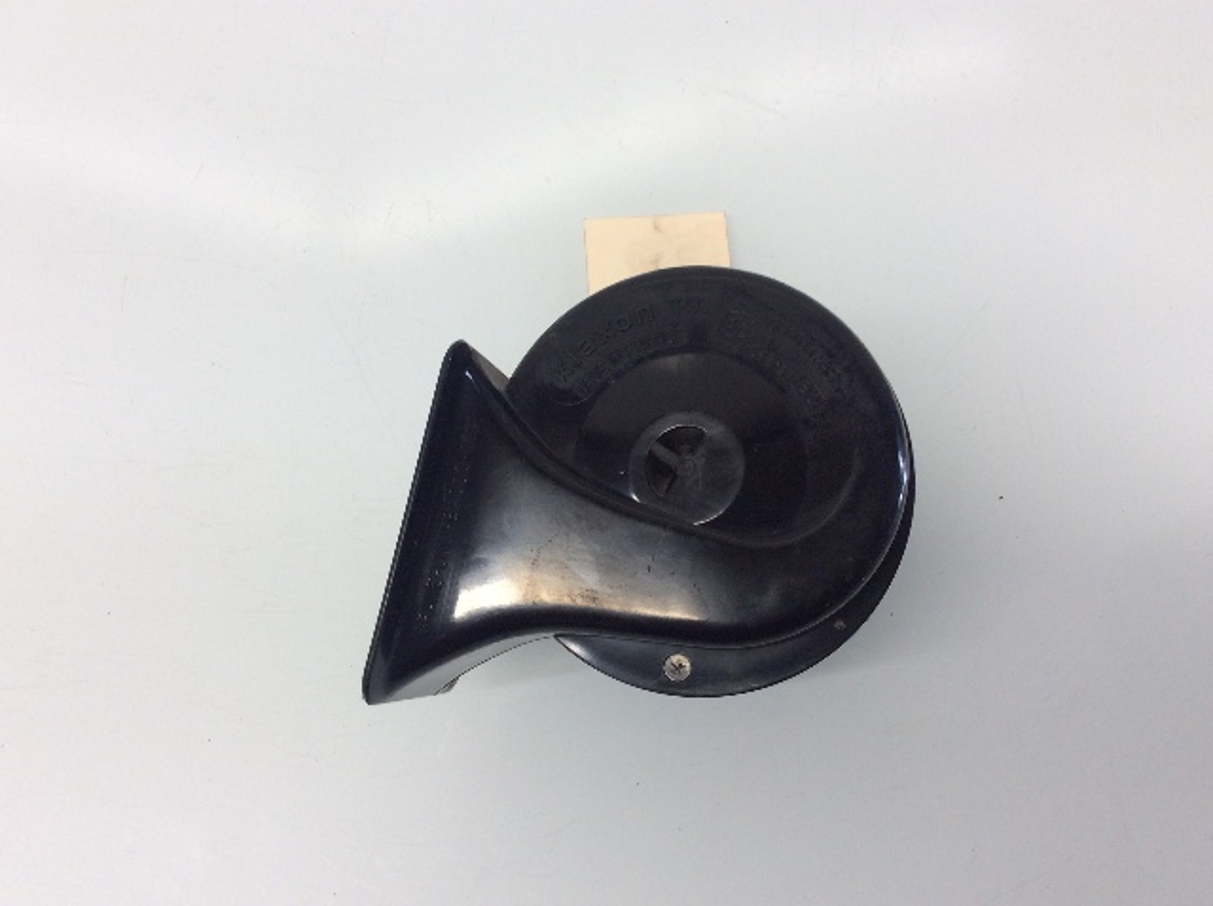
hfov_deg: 56.9
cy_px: 453
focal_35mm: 32
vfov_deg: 44.1
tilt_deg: -71.5
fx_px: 1120
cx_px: 606
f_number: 2.4
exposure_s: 1/60
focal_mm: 3.3
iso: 50
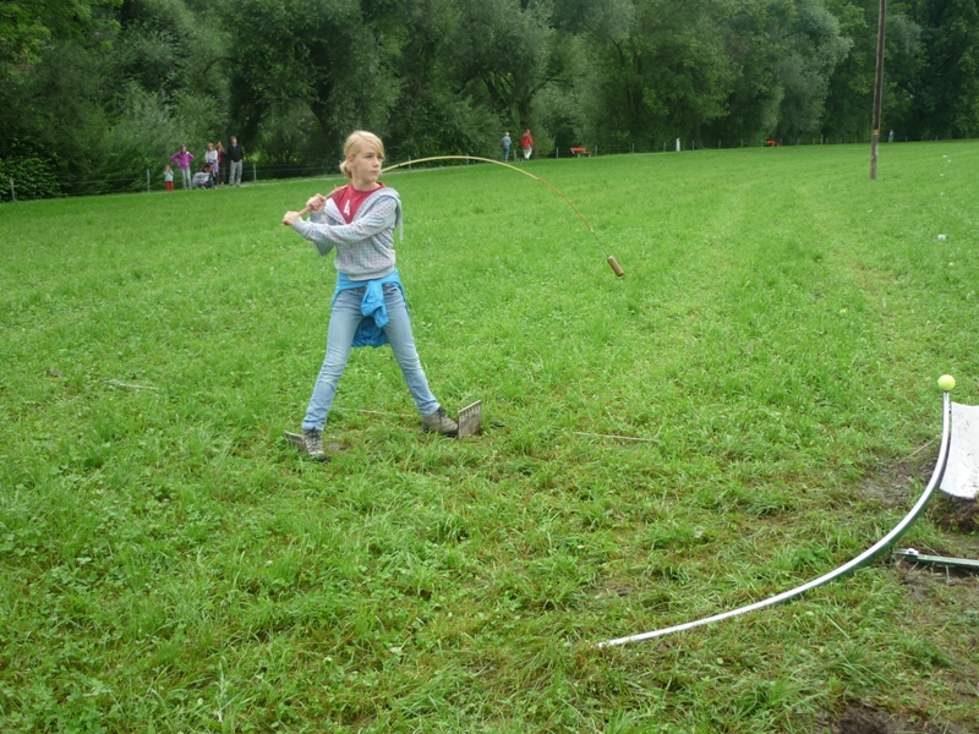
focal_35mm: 33
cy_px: 367
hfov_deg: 55.4
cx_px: 490
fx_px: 933
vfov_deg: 42.9
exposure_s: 1/200
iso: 80
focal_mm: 5.5
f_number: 2.8
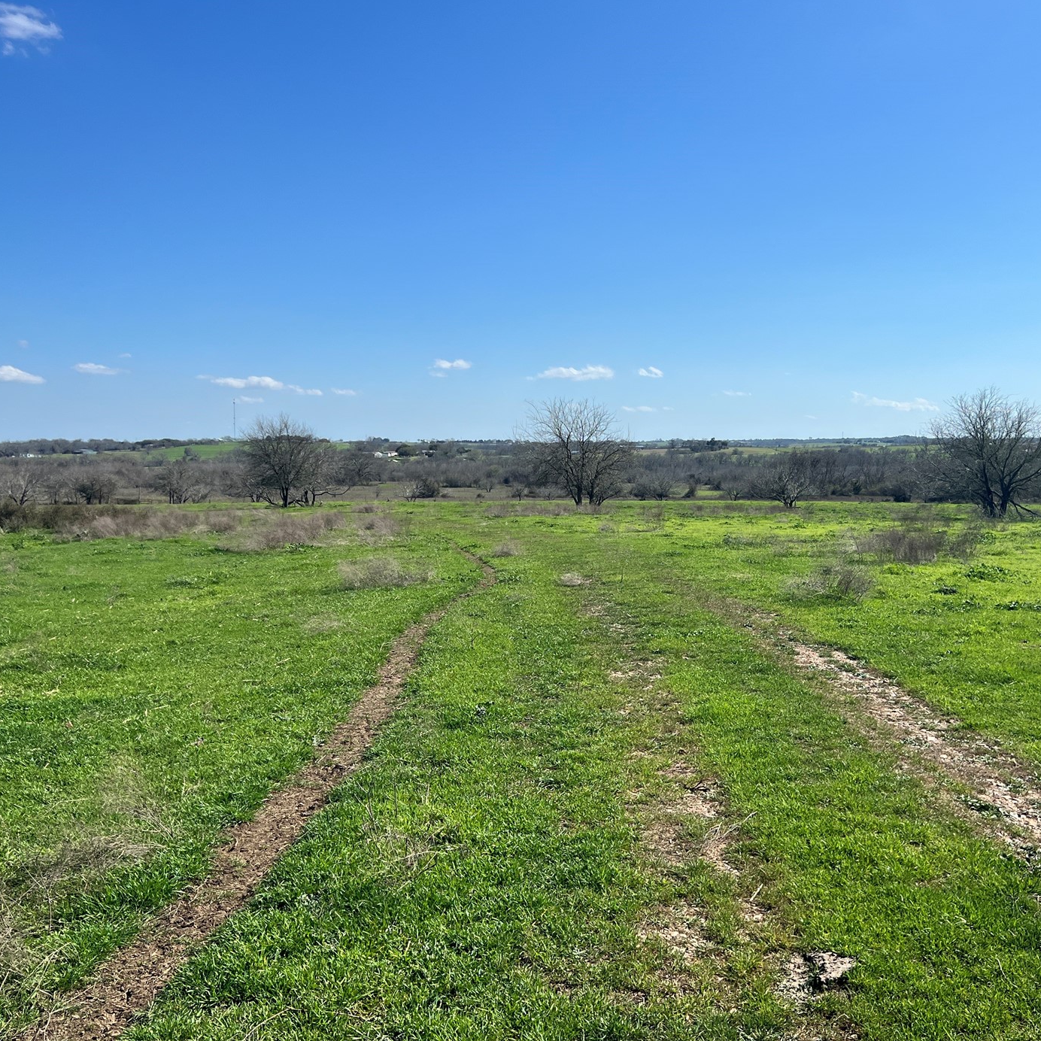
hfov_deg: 48.3
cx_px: 592
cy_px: 502
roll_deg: -0.3
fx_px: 1157
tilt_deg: -3.3
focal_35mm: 34
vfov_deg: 48.4
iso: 50
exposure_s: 1/6579
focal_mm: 5.7
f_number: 1.5
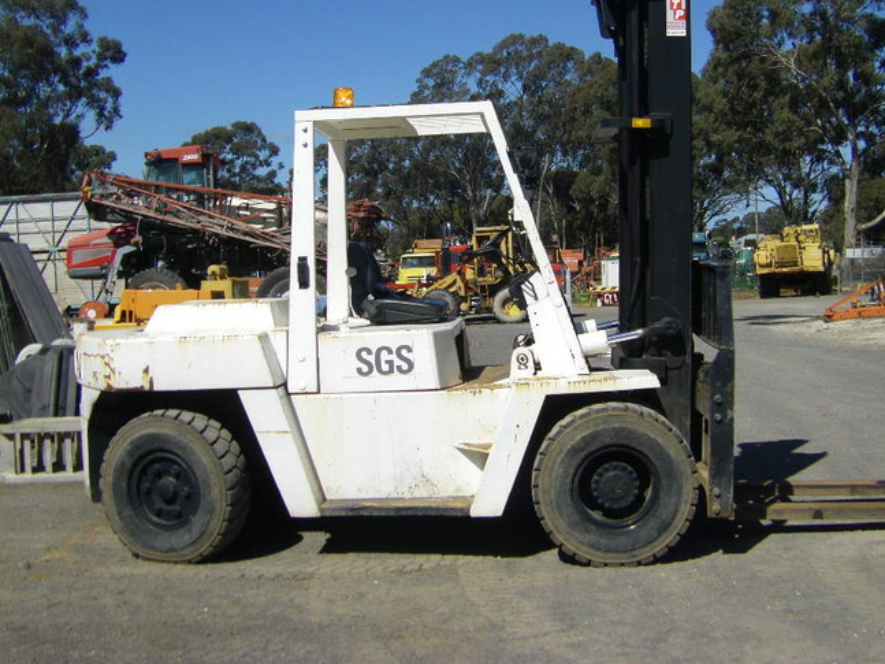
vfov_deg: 30.8
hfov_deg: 40.4
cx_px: 492
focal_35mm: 47
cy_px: 277
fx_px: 1201
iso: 64
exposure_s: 1/320
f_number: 7
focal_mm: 6.3
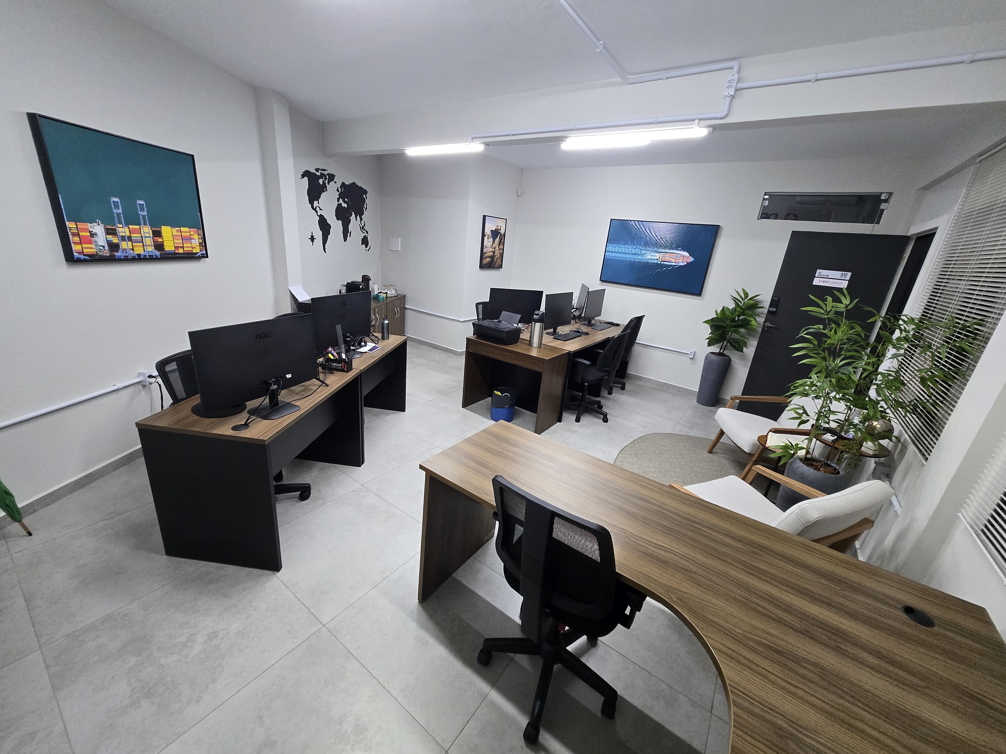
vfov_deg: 89.9
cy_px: 377
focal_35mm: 13
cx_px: 503
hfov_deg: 106.2
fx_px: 378
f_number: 2.2
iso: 200
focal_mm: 1.7
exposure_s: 1/60
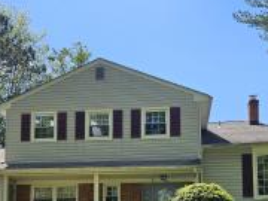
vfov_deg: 27.0
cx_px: 125
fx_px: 395
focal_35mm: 51
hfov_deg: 37.5
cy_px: 200
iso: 25
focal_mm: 5.4
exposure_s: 1/1038
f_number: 1.8
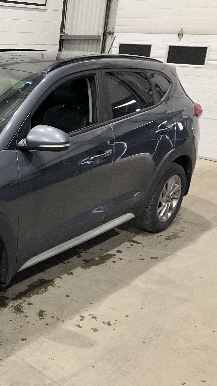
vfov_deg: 47.4
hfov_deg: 25.1
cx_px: -40
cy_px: 191
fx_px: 440
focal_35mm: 43
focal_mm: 3
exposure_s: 1/60
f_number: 1.8
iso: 80
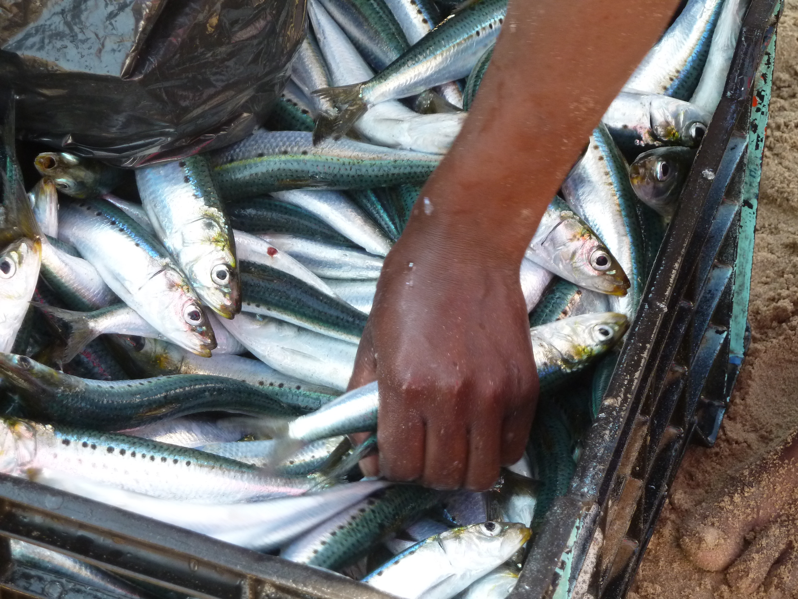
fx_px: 2951
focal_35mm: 128
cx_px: 399
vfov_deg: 11.6
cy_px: 300
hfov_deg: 15.4
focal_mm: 21
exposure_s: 1/100
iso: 320
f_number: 4.4
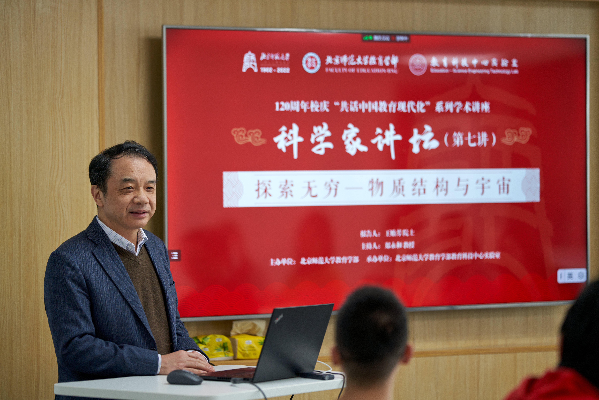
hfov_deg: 15.2
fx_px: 2246
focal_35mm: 135
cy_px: 200
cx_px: 300
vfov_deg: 10.2
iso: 100
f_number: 1.8
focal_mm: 135
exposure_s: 1/320
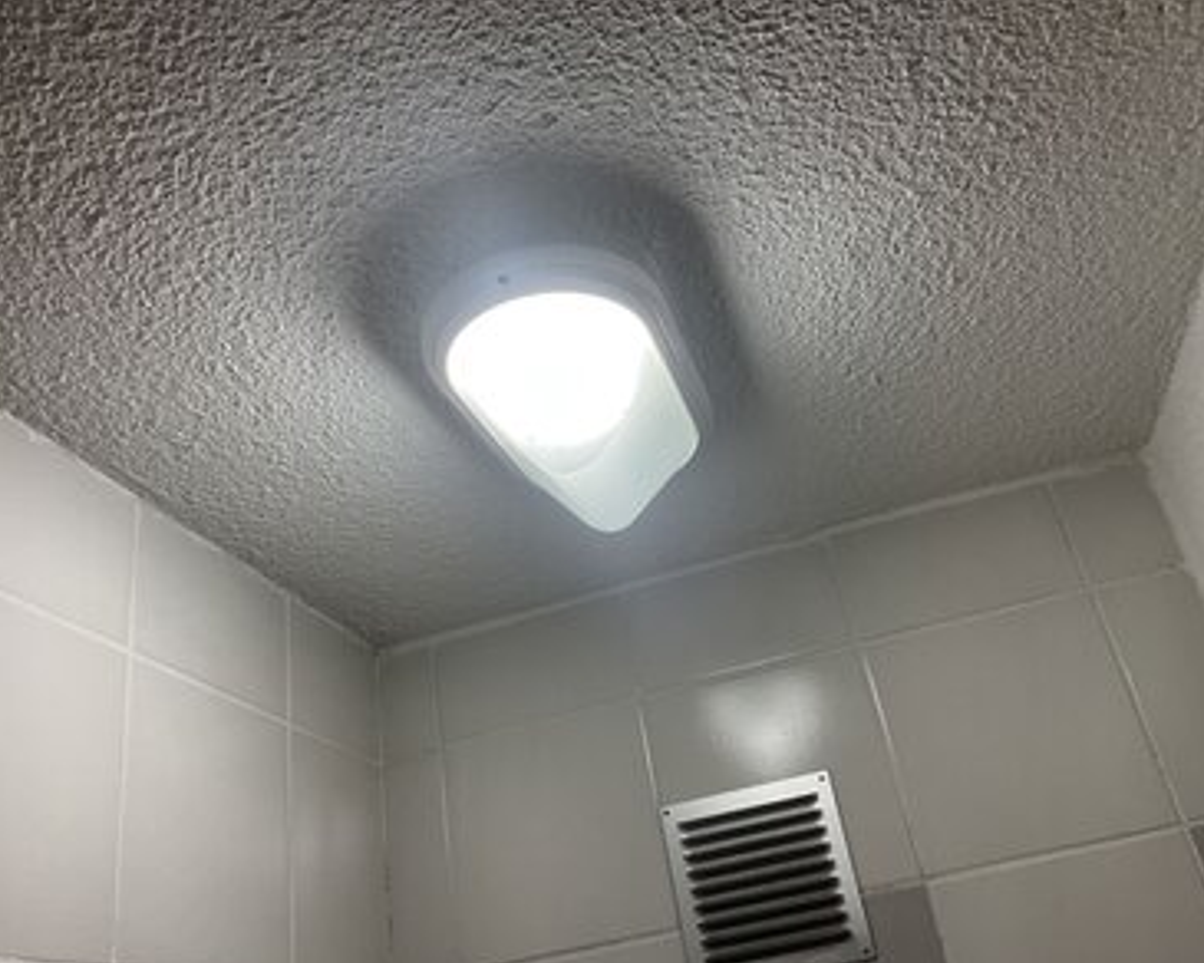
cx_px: 604
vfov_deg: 47.1
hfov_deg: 57.2
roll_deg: +11.0
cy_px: 491
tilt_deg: +28.8
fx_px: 1105
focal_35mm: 31
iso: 32
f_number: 1.8
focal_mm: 3
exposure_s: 1/100
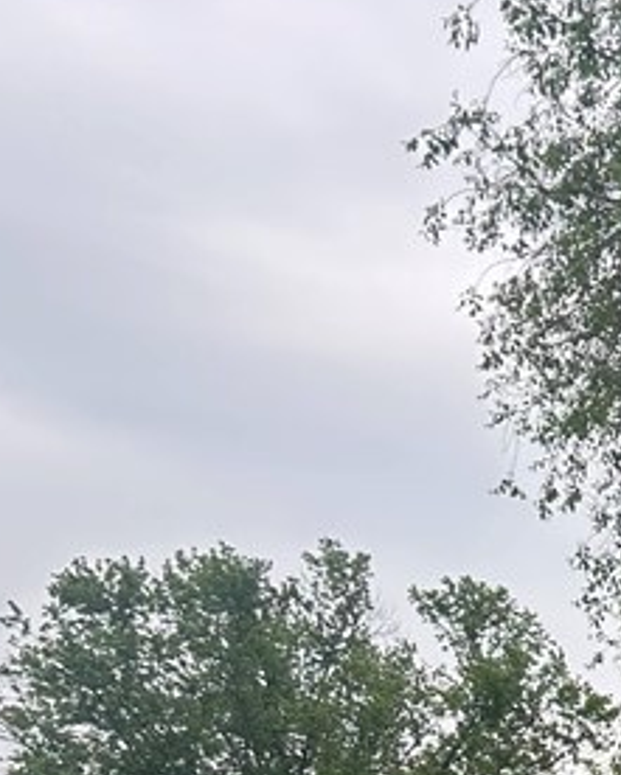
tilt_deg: +1.4
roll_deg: +1.3
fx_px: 2158
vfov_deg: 18.3
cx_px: 764
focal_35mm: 94
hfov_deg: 15.7
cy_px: 1126
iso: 50
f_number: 1.5
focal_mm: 5.7
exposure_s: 1/1751
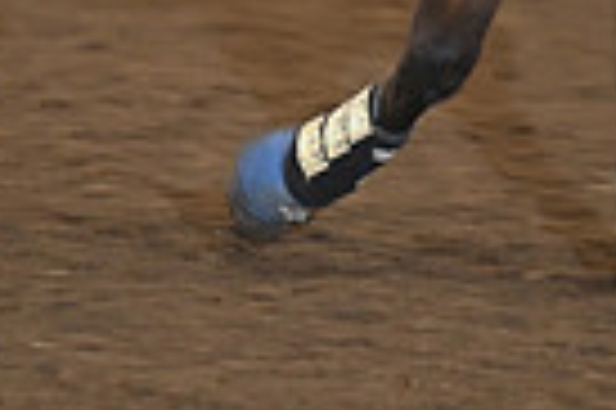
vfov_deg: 1.6
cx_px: 265
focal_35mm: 848
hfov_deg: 2.4
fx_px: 14493
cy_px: -448
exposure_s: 1/250
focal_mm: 200
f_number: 3.2
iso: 1600
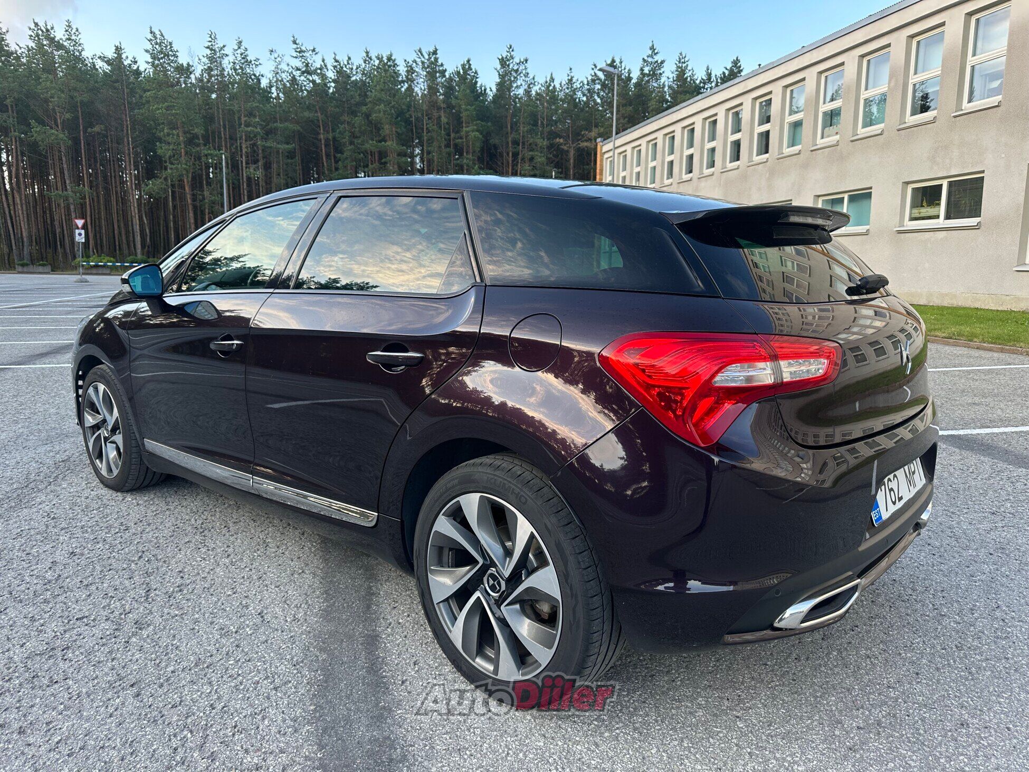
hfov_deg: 71.6
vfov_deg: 56.8
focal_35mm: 24
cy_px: 386
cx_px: 514
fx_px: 714
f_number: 1.78
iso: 80
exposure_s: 1/264
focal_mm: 6.86
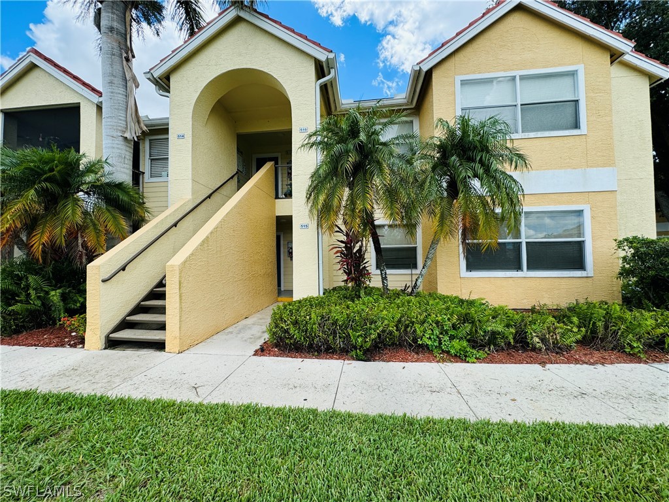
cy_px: 251
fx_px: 271
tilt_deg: +1.5
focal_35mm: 14
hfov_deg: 102.1
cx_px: 334
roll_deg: +0.1
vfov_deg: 85.7
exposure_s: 1/591
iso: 50
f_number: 2.2
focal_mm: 2.22
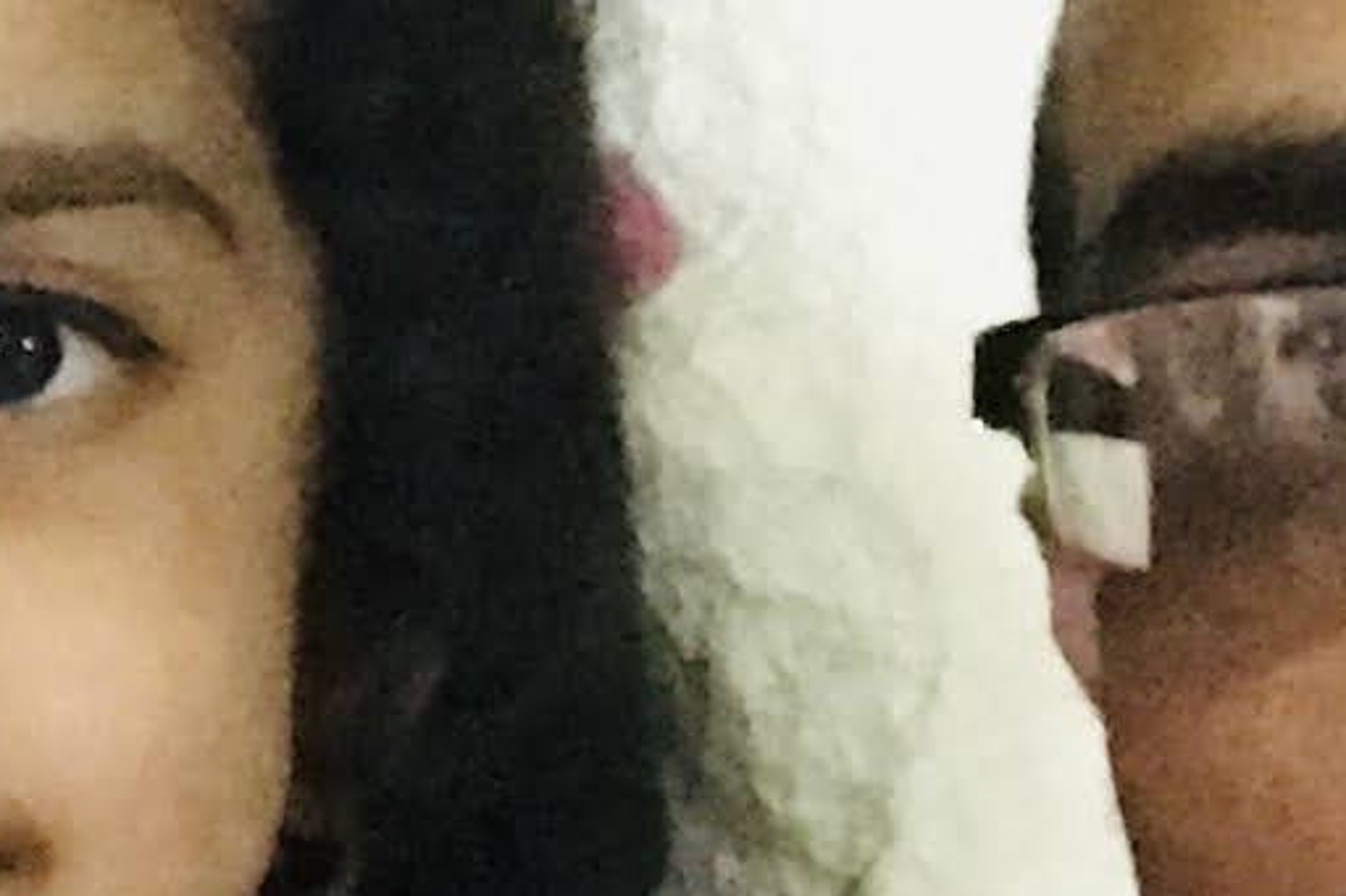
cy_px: 778
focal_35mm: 201
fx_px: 7512
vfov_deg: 6.8
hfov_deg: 9.9
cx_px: -726
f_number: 2.2
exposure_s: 1/17
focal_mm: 2.87
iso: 800
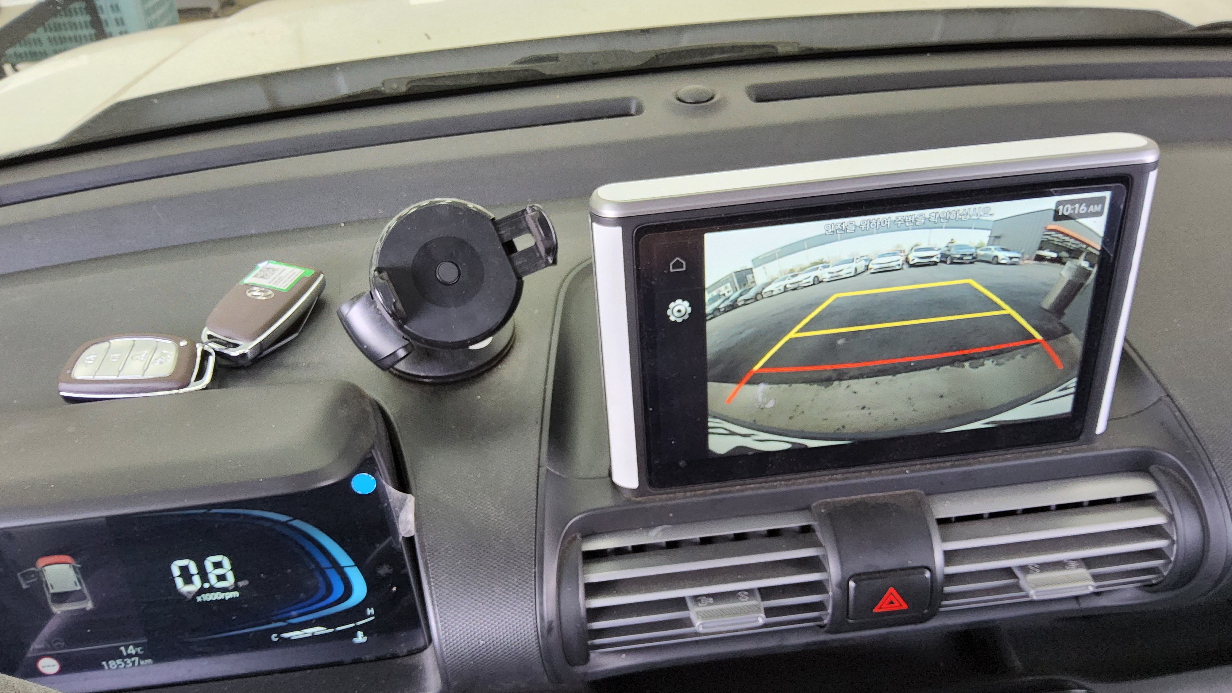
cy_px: 393
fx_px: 915
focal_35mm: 28
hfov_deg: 67.9
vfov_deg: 41.4
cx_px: 612
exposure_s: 1/120
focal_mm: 3.08
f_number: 2
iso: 250
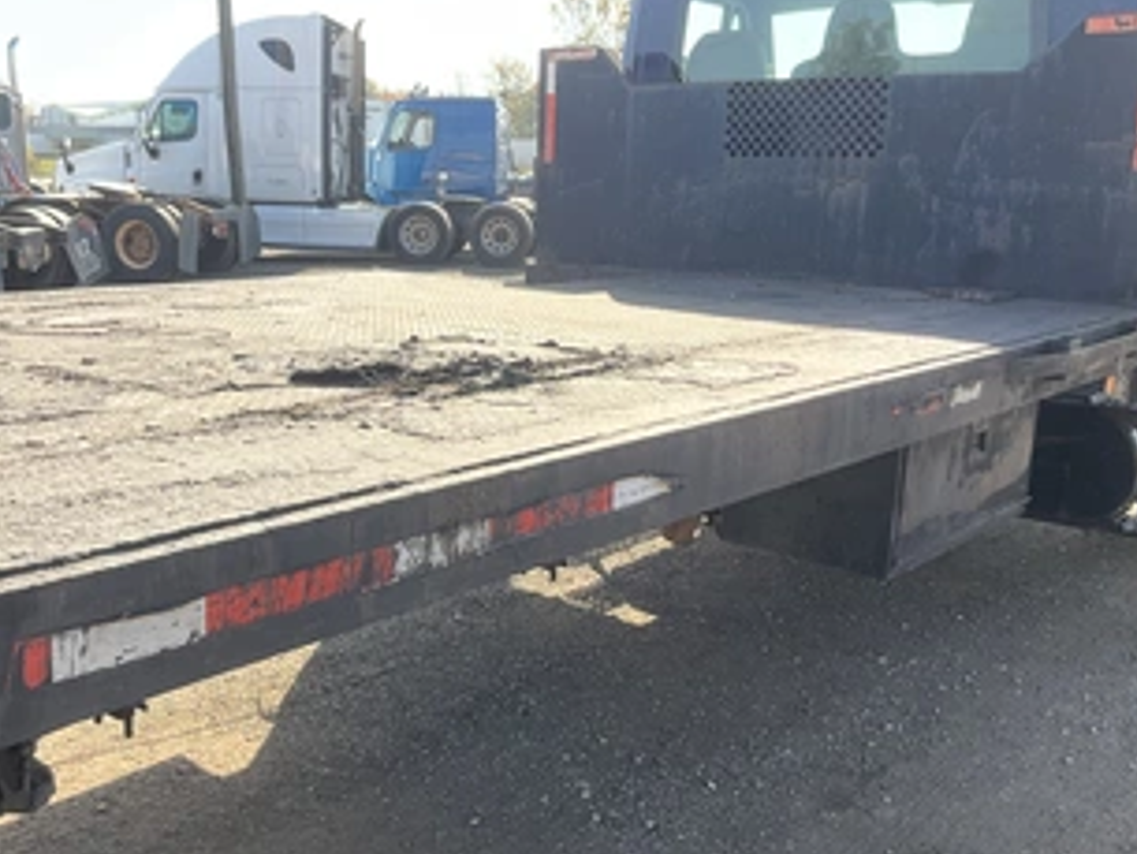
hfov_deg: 48.6
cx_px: 444
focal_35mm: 38
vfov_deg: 37.7
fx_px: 1249
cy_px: 474
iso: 25
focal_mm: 3
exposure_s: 1/529
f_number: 1.8
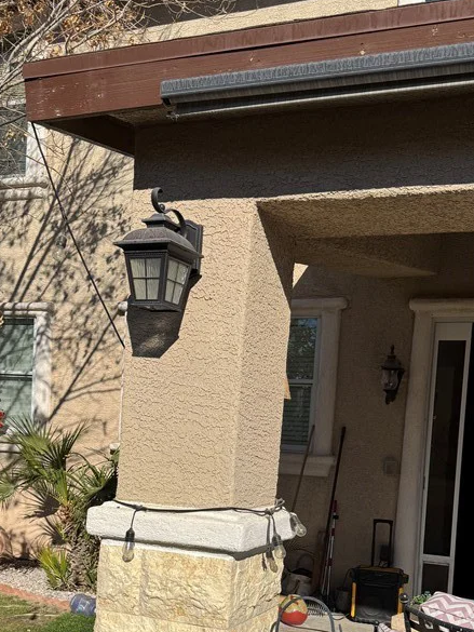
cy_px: 474
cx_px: 240
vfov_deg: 43.4
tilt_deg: -6.3
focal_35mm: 42
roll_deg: -3.3
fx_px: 767
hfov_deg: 34.4
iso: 80
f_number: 1.78
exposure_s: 1/9009
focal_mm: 6.76
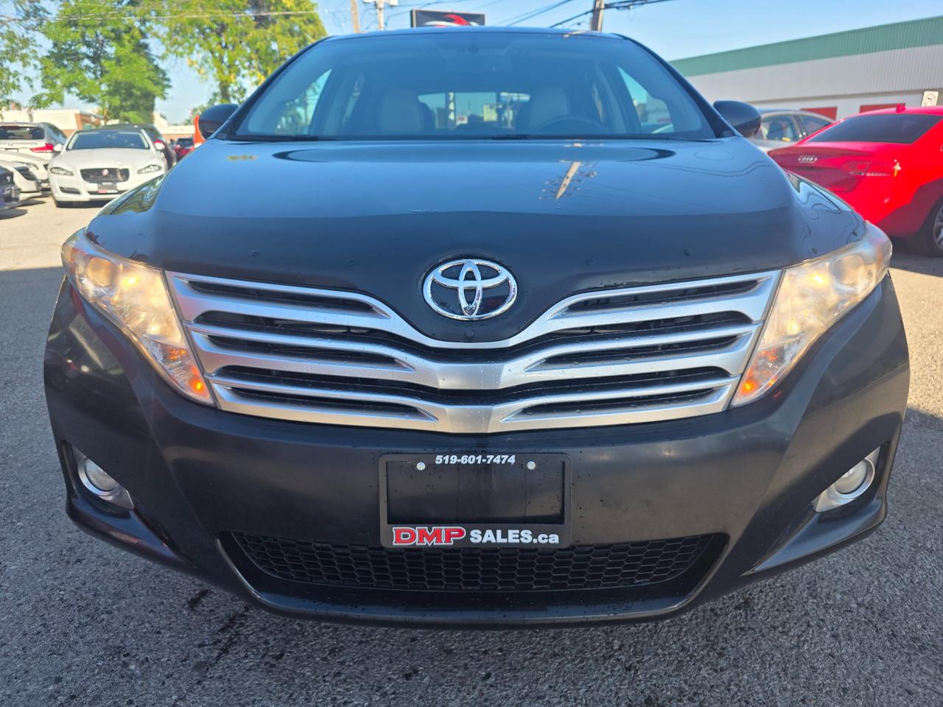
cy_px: 354
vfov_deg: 58.9
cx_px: 472
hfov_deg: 73.9
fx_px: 627
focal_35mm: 23
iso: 80
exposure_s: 1/2327
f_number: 1.7
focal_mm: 6.3
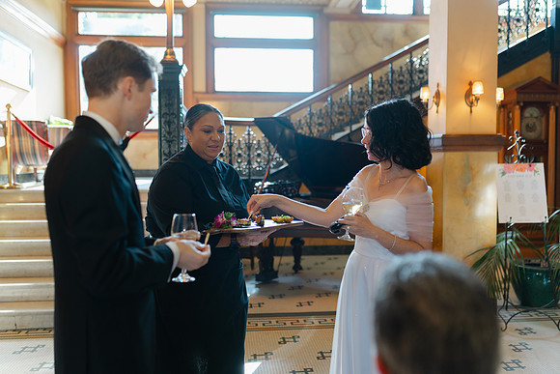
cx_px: 280
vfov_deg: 37.9
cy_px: 187
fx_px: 545
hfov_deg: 54.4
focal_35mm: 35
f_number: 2
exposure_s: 1/100
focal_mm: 35
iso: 250
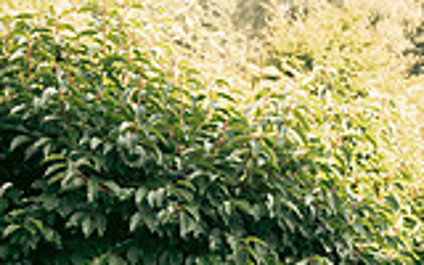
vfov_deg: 10.2
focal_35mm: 126
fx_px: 1456
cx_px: 750
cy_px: 343
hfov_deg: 14.6
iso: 320
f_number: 6.3
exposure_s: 1/160
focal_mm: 34
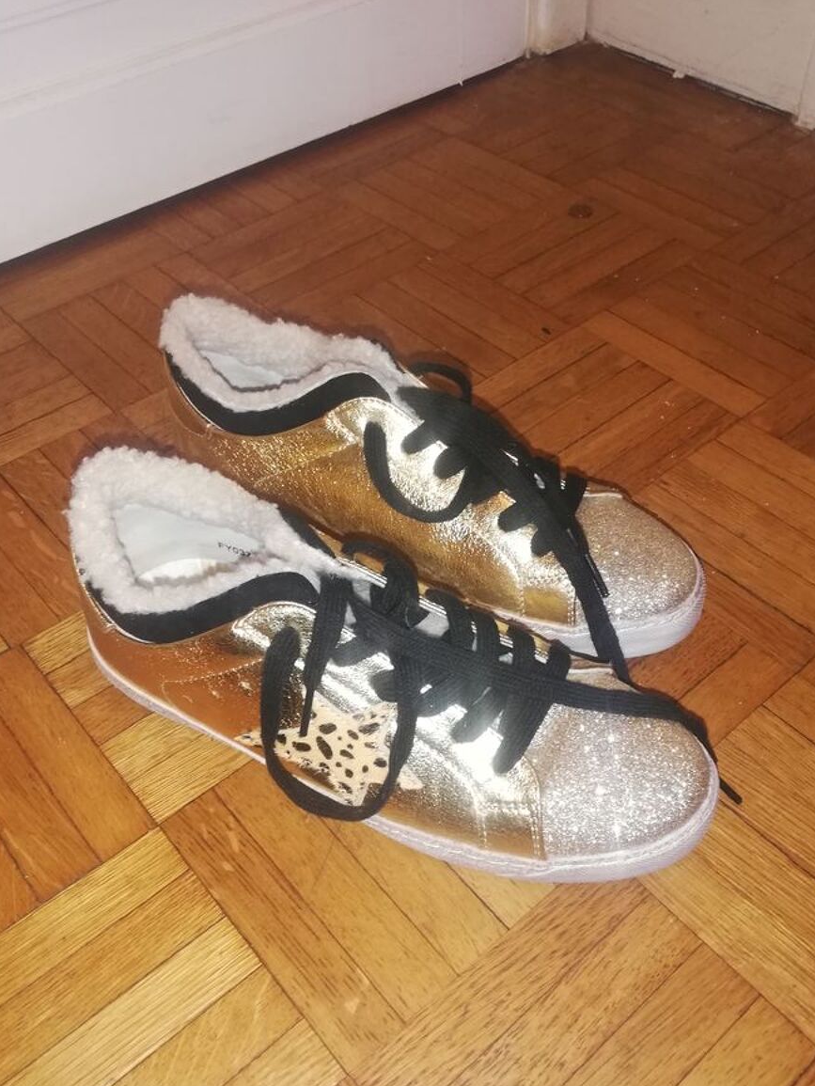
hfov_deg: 46.8
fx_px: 941
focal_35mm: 30
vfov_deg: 59.7
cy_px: 623
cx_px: 436
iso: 200
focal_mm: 3.81
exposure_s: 1/33.3
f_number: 2.2
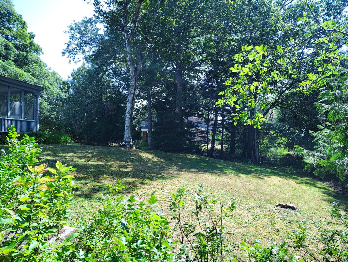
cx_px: 174
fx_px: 242
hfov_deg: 71.5
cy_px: 131
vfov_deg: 56.9
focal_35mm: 24
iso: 100
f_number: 1.8
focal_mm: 5.56
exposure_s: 1/281
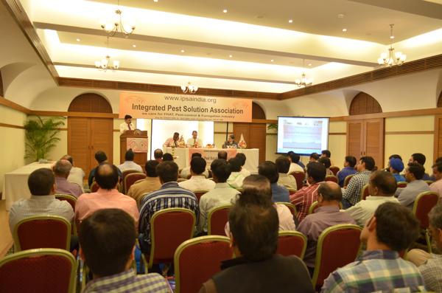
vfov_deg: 47.7
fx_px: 331
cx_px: 221
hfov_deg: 67.5
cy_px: 146
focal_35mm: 27
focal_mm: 18
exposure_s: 1/40
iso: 1000
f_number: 4
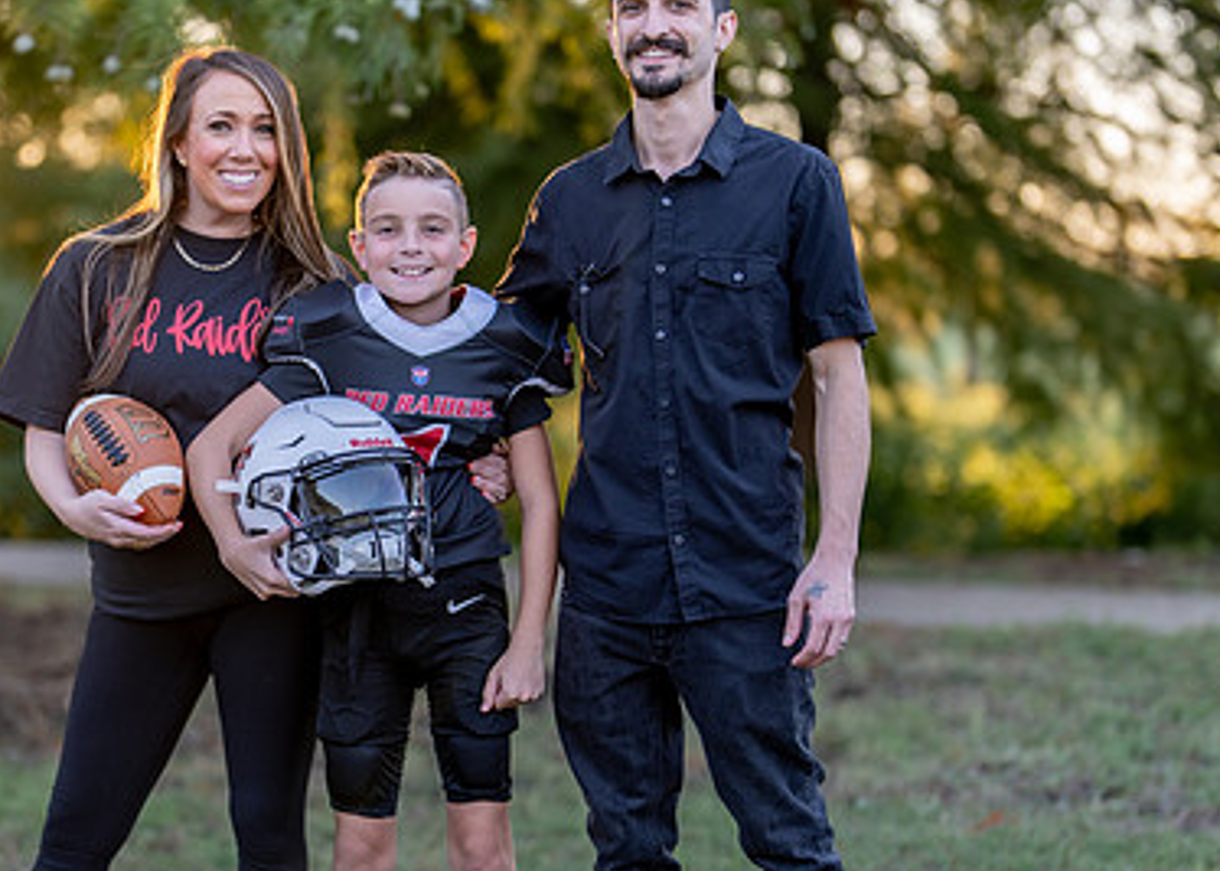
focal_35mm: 97
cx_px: 418
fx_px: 3360
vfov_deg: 14.8
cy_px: 497
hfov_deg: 20.5
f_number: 1.2
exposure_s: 1/400
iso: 100
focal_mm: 50
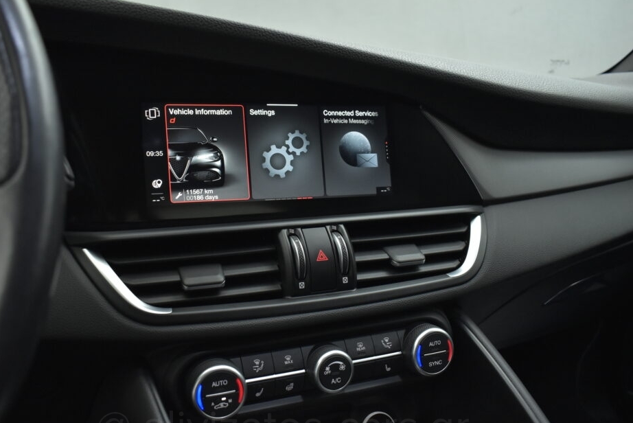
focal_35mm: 30
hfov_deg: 61.7
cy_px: 227
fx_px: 528
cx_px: 282
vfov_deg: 43.6
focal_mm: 18
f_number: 3.5
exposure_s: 1/60
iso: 1600
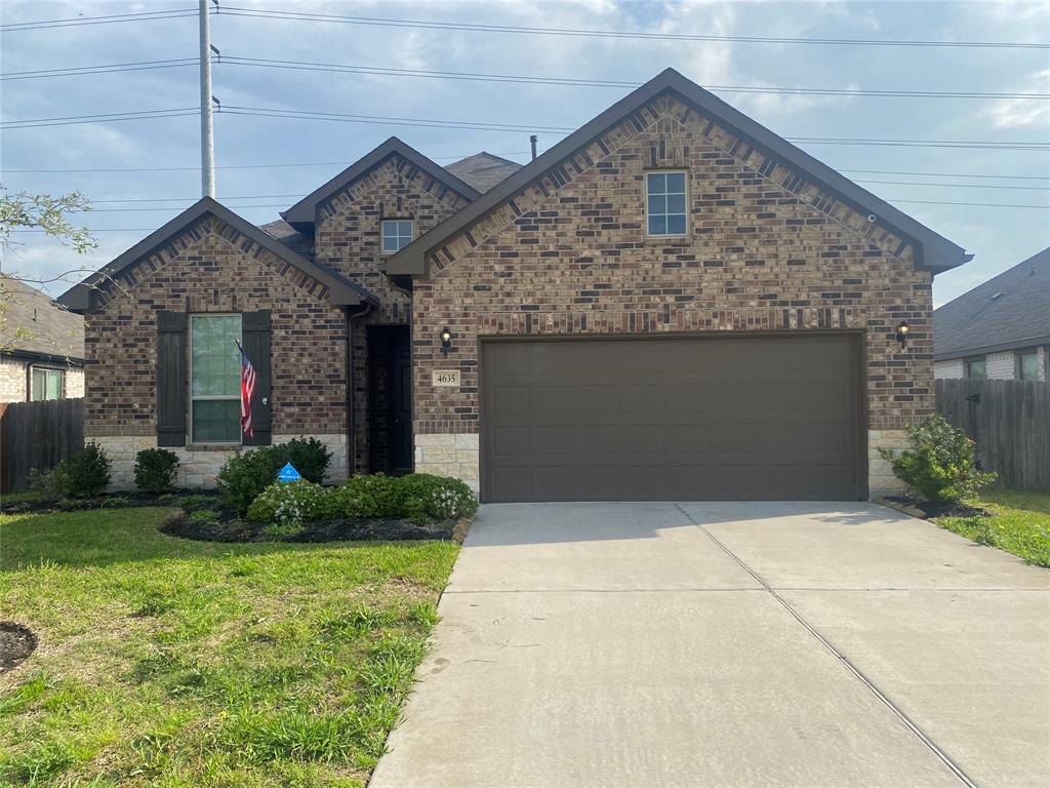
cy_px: 394
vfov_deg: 53.1
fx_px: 789
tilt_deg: +1.4
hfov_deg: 67.3
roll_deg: +1.1
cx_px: 525
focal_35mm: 26
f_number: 1.8
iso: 32
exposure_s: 1/2571
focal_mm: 4.25
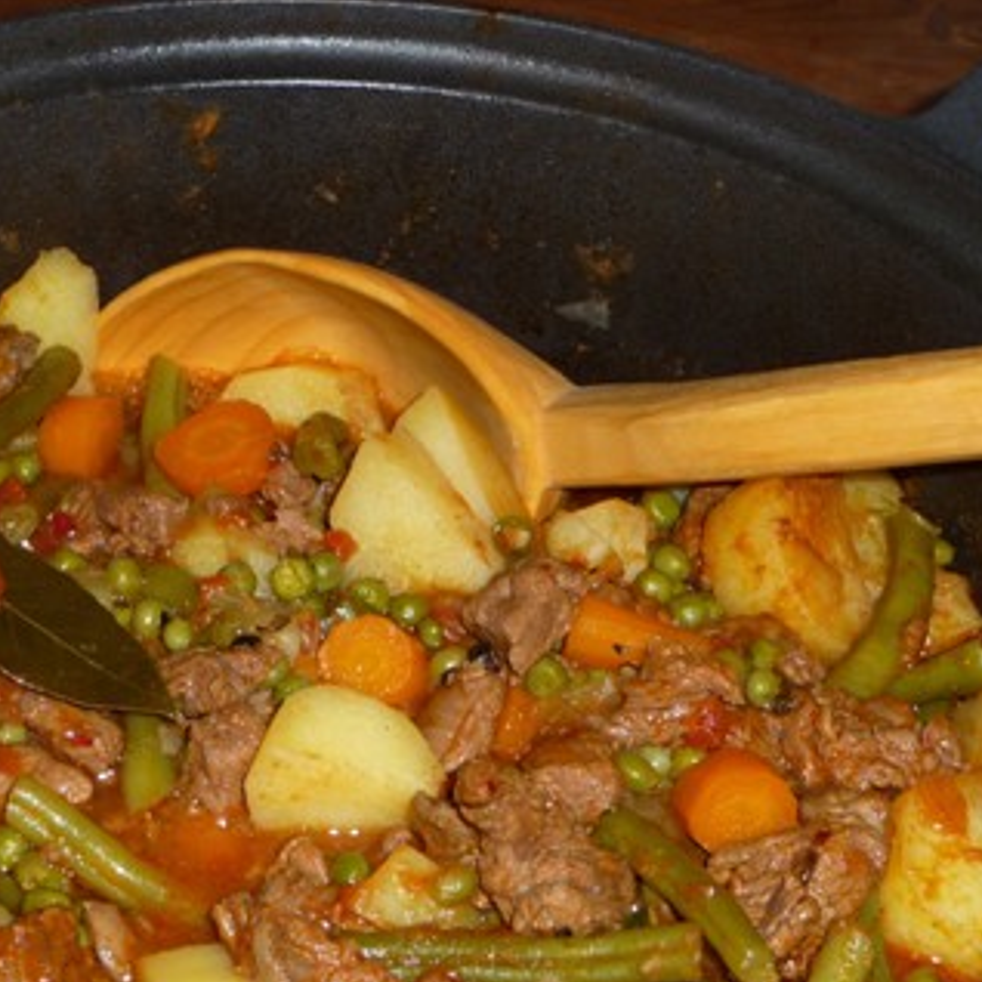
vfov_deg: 19.4
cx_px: 266
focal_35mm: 89
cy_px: 738
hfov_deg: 19.4
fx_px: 2856
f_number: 4.2
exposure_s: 1/30
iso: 100
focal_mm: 8.5
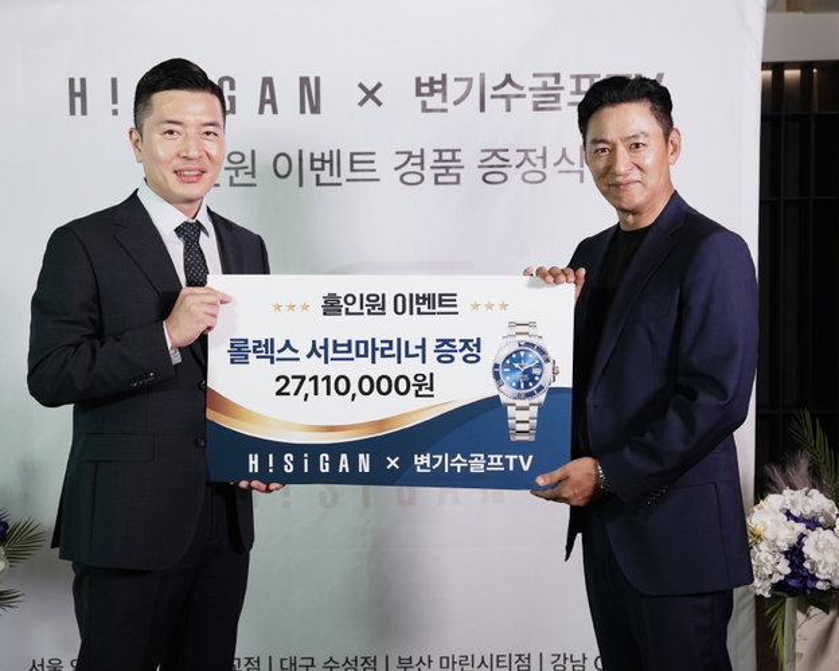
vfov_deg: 31.4
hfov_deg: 38.7
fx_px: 1192
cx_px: 372
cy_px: 331
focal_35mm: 48
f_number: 5
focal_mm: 42
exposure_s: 1/250
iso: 800
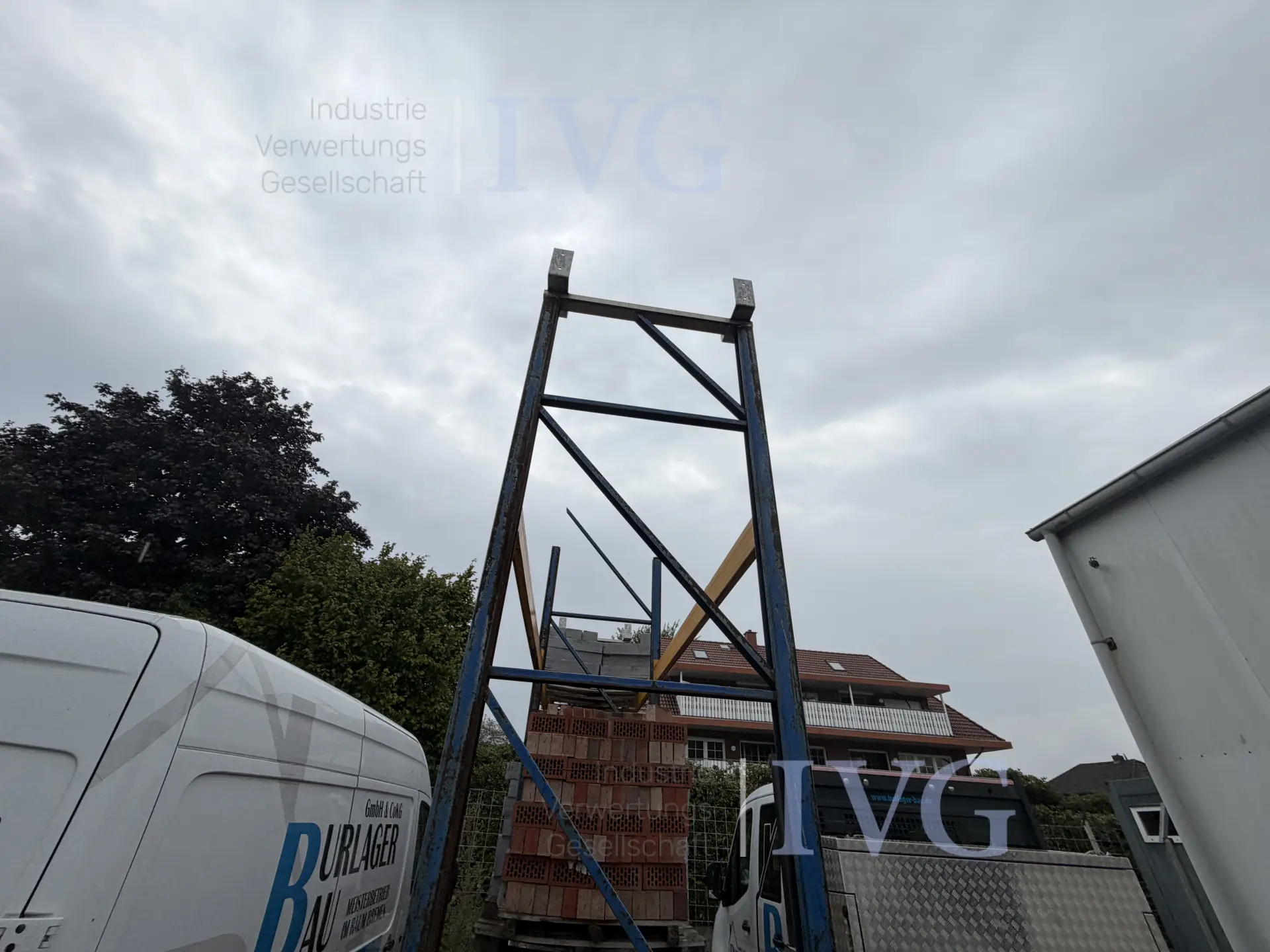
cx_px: 635
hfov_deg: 102.1
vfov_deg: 85.7
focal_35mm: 14
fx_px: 514
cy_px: 476
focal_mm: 2.22
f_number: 2.2
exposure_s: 1/770
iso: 32
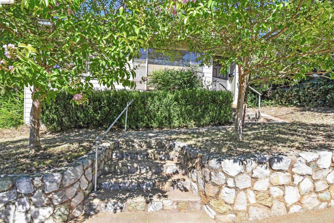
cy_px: 112
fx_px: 139
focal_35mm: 15
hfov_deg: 100.4
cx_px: 167
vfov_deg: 77.3
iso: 100
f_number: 10
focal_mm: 10
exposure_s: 1/60
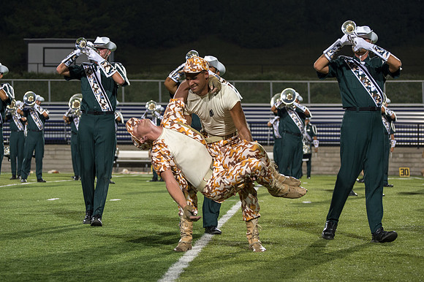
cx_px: 189
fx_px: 1395
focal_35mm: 119
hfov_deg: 17.3
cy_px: 112
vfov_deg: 11.5
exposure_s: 1/160
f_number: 4.5
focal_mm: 92
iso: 1400
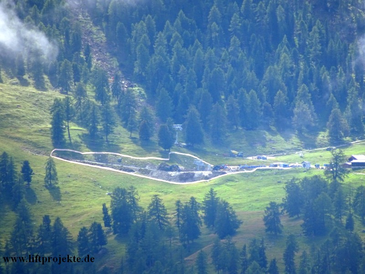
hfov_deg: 2.8
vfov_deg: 2.1
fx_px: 7592
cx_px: 182
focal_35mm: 720
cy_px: 137
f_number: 6.4
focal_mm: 123
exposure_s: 1/250
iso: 80
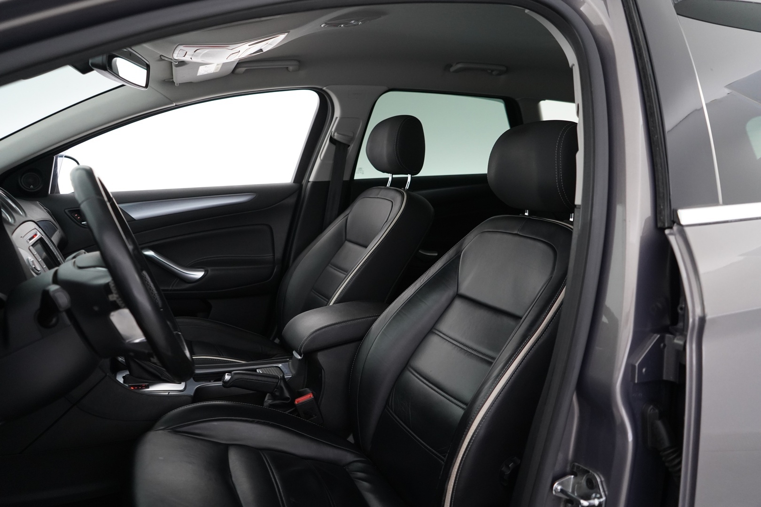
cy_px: 254
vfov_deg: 46.4
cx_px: 380
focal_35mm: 28
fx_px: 592
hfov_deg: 65.5
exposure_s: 1/40
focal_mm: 28
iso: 2500
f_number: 3.5
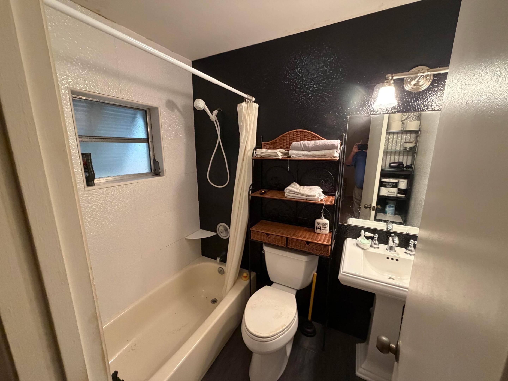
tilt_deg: -10.9
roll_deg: +0.3
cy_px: 190
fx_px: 205
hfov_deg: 102.1
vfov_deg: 85.7
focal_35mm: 14
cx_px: 254
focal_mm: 2.22
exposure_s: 1/60
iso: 500
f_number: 2.2
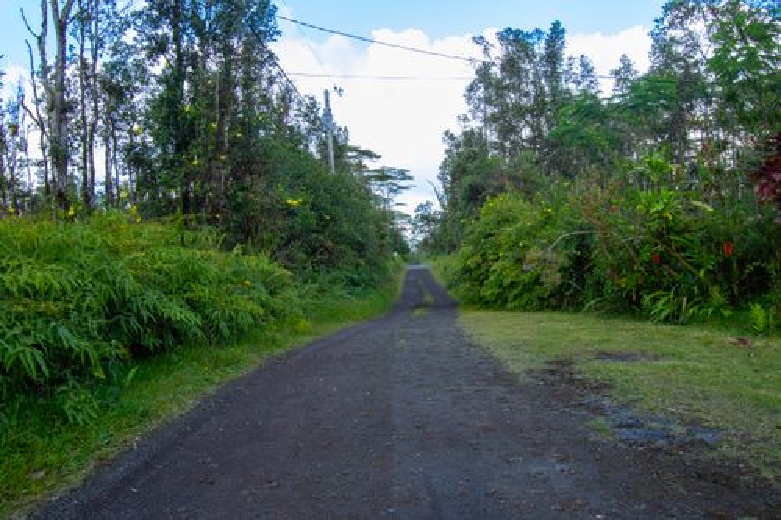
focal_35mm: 30
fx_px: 651
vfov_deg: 43.6
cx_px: 390
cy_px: 260
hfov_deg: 61.9
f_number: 10
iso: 1000
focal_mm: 20
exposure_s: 1/160
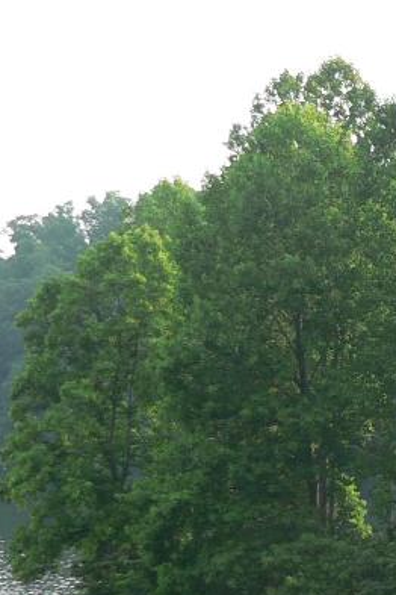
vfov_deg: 13.1
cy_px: 444
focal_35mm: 156
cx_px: 568
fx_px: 2574
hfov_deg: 8.6
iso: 80
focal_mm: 7.7
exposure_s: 1/100
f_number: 2.8
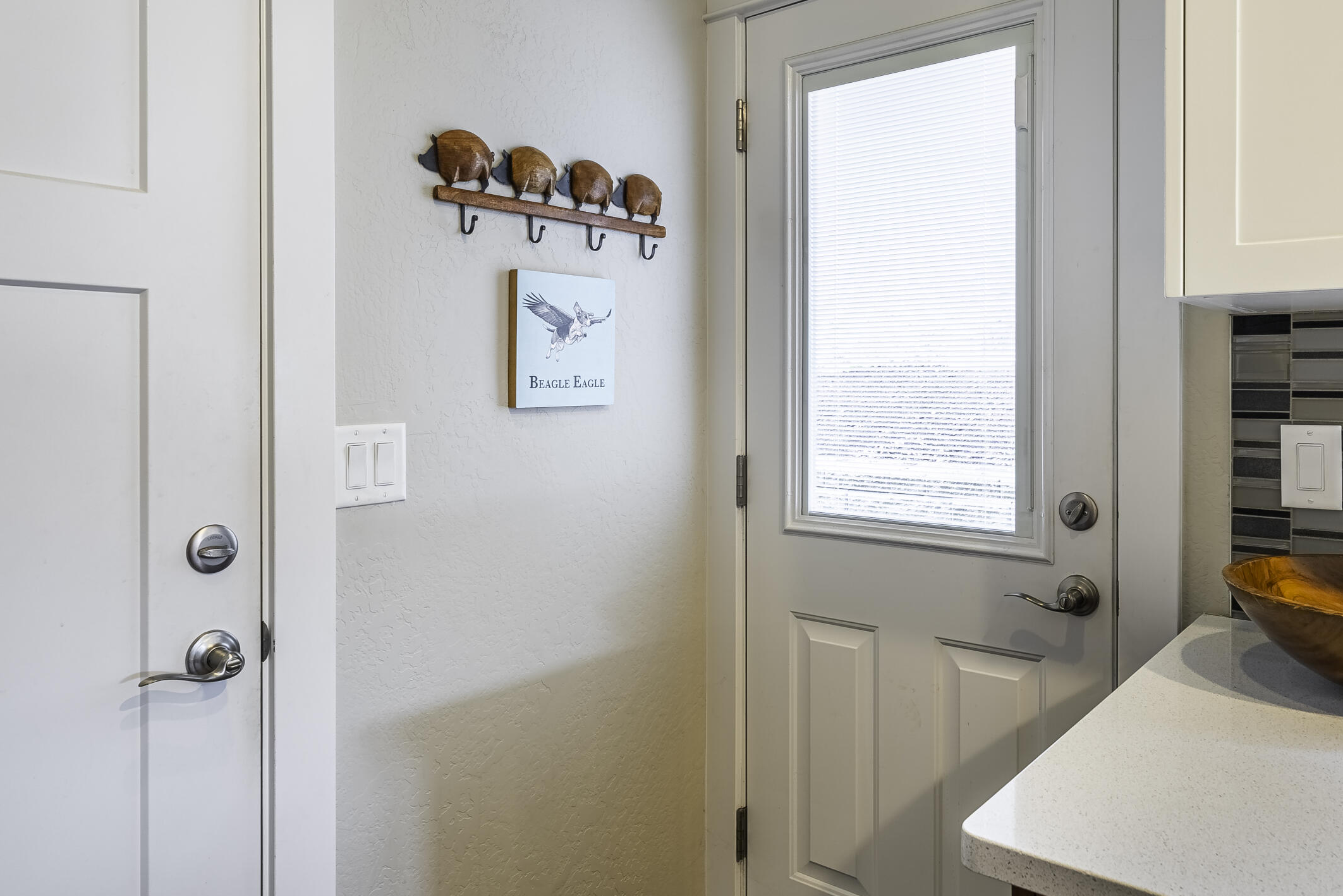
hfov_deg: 73.6
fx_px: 895
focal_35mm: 24
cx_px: 735
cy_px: 390
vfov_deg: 53.0
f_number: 8
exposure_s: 1/100
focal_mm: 17
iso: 250
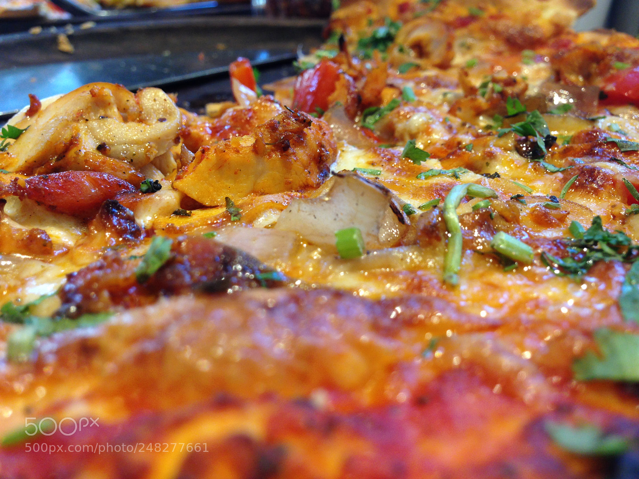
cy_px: 240
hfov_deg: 55.4
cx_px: 320
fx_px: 609
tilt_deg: -27.3
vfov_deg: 42.9
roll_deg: +3.1
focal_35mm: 33
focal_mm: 4.12
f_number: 2.4
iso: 80
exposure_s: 1/20
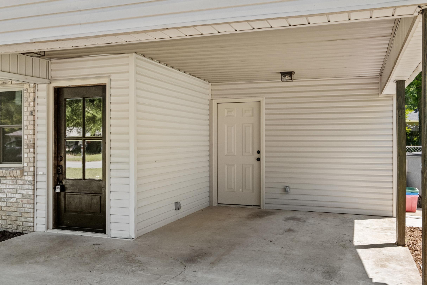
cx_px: 220
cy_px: 145
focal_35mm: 32
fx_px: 380
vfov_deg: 41.1
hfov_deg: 58.7
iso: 400
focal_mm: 20.9
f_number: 8
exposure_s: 1/100
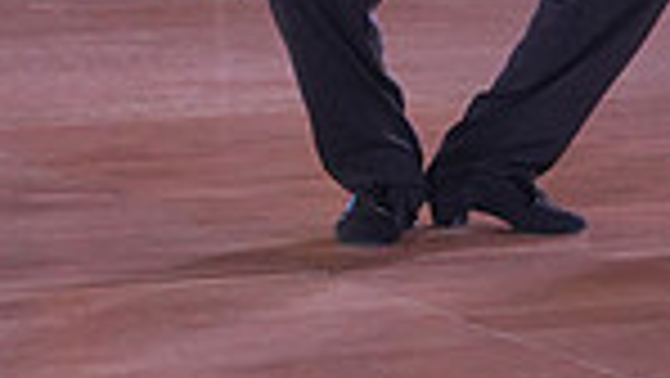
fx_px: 3768
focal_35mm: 212
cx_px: 531
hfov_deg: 10.1
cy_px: -452
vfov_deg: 5.6
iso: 1600
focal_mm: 35
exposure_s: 1/400
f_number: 4
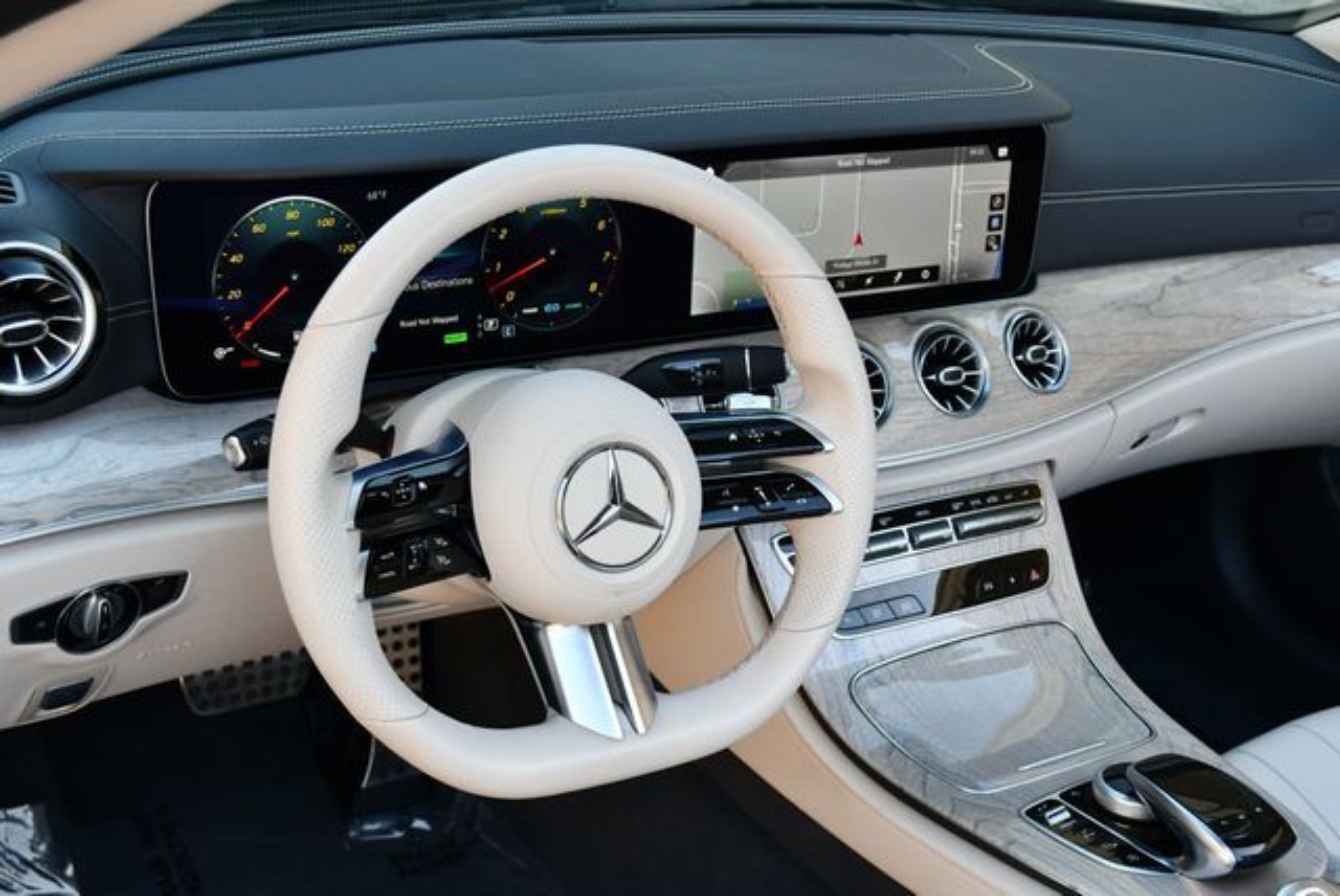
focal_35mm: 48
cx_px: 670
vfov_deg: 28.1
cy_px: 448
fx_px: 1788
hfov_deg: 41.1
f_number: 4
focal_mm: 24
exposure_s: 1/250
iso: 400
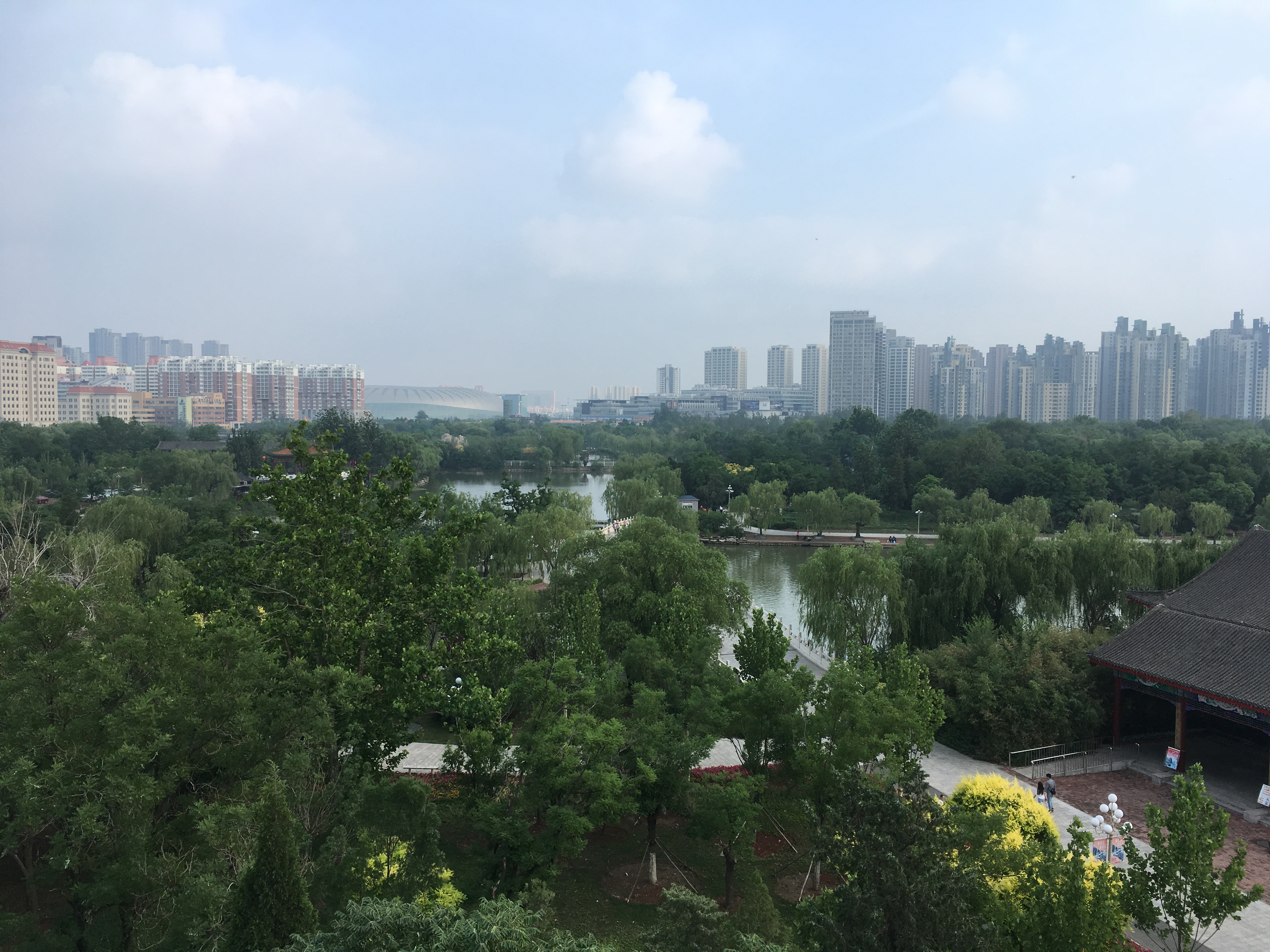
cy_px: 476
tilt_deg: -3.6
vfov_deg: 48.2
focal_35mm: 29
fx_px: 1064
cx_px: 635
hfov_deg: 61.7
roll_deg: -0.9
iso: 25
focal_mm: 4.15
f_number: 2.2
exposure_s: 1/693
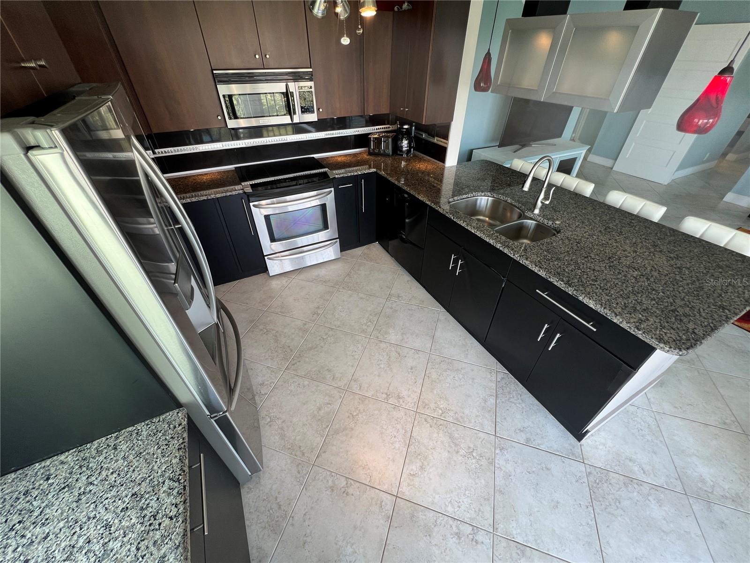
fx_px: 282
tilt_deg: -38.3
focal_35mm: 13
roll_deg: -0.4
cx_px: 375
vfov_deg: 89.9
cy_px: 282
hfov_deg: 106.2
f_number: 1.8
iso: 100
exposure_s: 1/120
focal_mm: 1.57
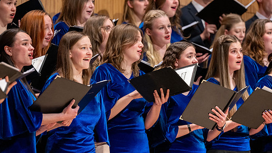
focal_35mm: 236
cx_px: 136
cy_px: 82
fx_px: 1703
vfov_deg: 5.2
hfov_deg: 9.1
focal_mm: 200
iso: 2500
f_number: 4
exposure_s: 1/200
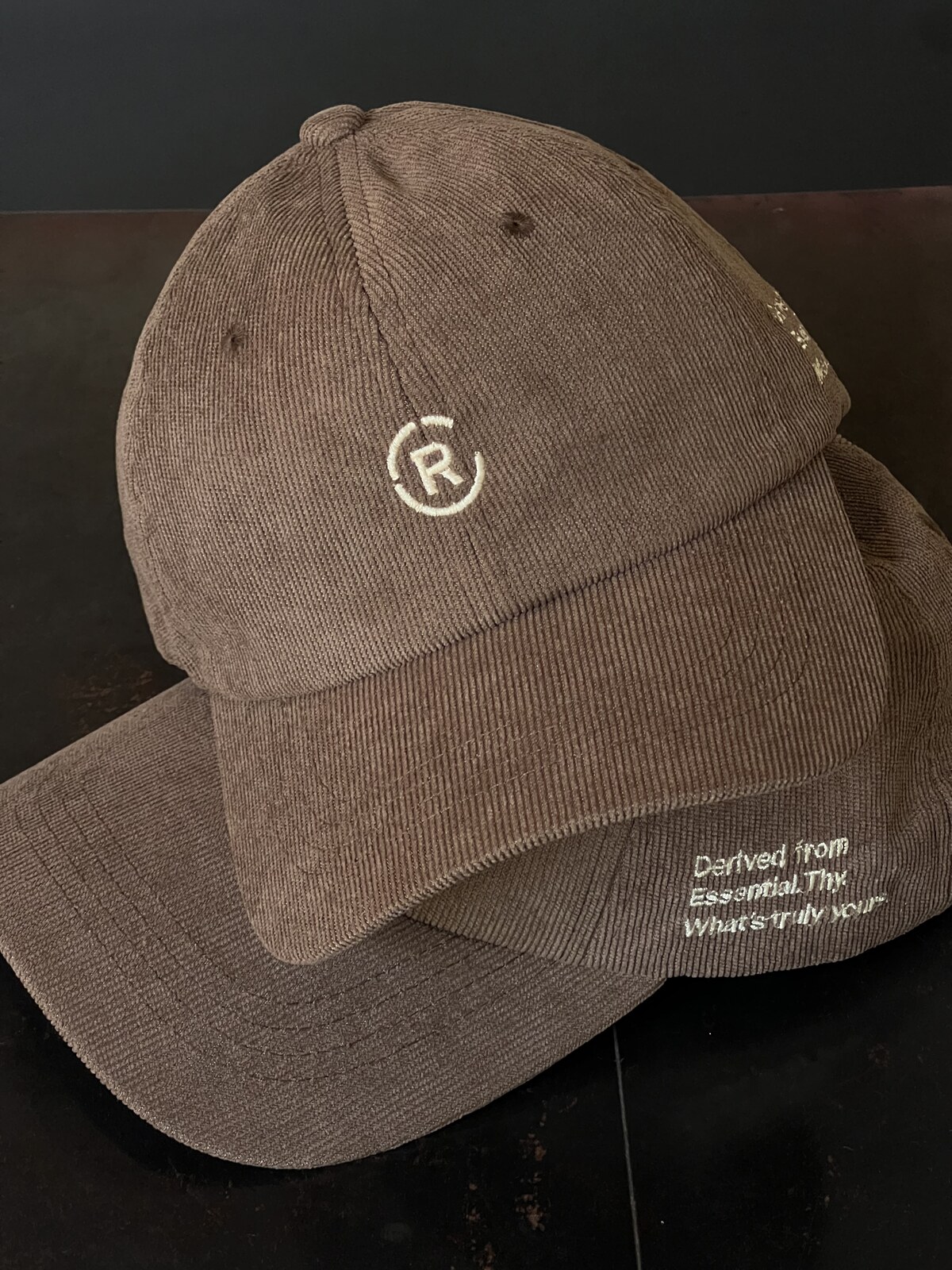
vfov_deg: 25.3
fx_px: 2824
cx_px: 476
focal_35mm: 77
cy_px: 635
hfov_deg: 19.1
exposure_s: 1/60
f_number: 2.8
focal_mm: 9
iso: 640
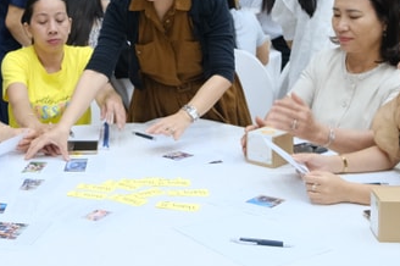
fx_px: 677
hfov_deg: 32.1
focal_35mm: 61
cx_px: 84
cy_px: 55
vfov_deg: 21.9
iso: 2500
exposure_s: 1/100
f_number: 4
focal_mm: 24.7
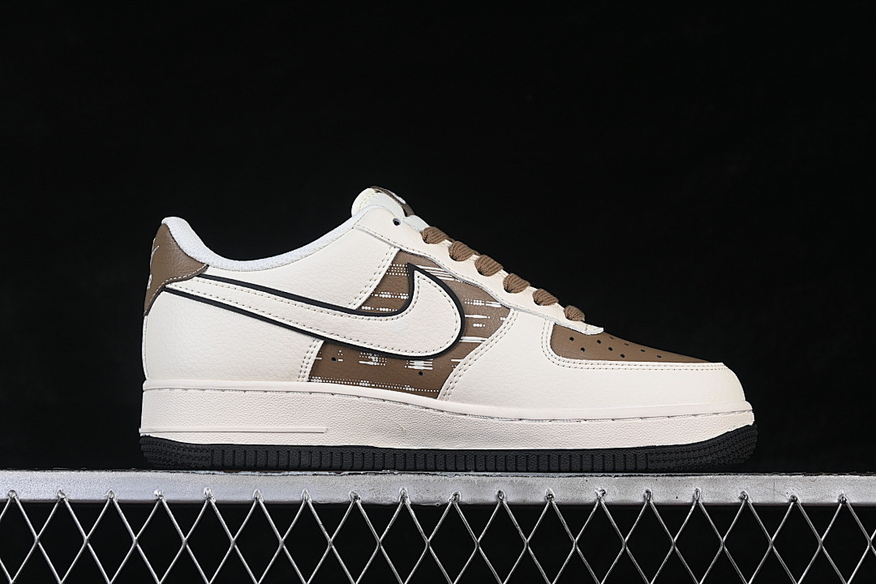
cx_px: 438
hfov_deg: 27.0
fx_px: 1825
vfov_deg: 18.2
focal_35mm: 75
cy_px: 292
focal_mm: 50
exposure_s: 1/80
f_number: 8
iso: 160
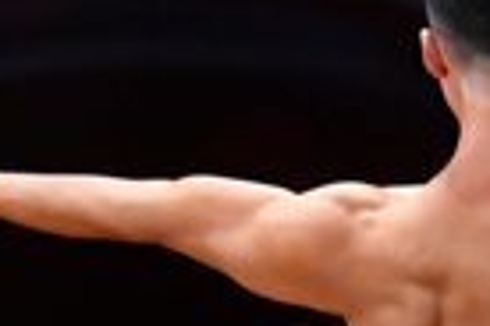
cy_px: 680
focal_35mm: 1260
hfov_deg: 1.6
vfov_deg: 1.1
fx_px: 17149
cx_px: 435
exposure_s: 1/400
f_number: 5.6
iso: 3200
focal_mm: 150
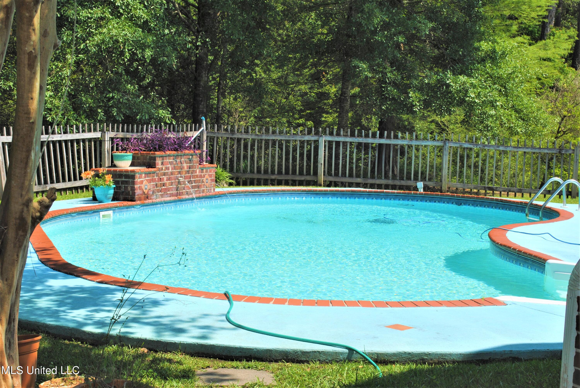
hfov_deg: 33.4
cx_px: 290
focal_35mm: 60
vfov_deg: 22.7
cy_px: 194
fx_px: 968
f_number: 10
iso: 100
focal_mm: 40
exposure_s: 1/200
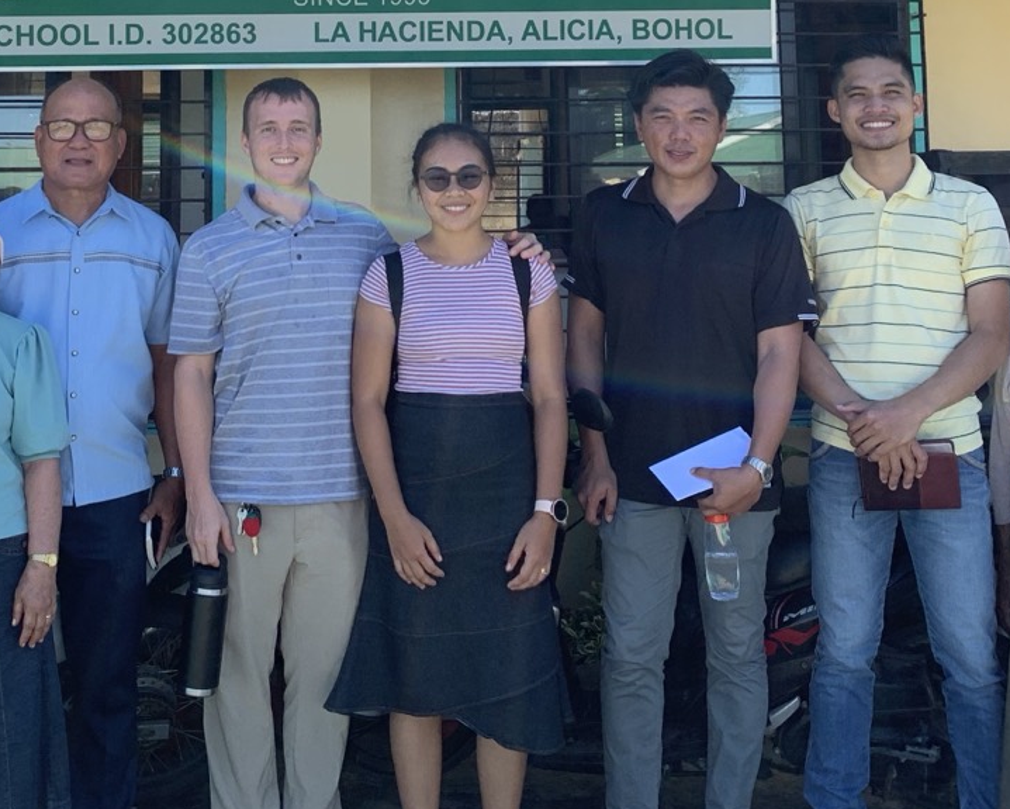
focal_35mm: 53
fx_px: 1585
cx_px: 373
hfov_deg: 35.1
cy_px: 43
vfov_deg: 27.3
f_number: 1.8
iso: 25
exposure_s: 1/842
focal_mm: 4.25
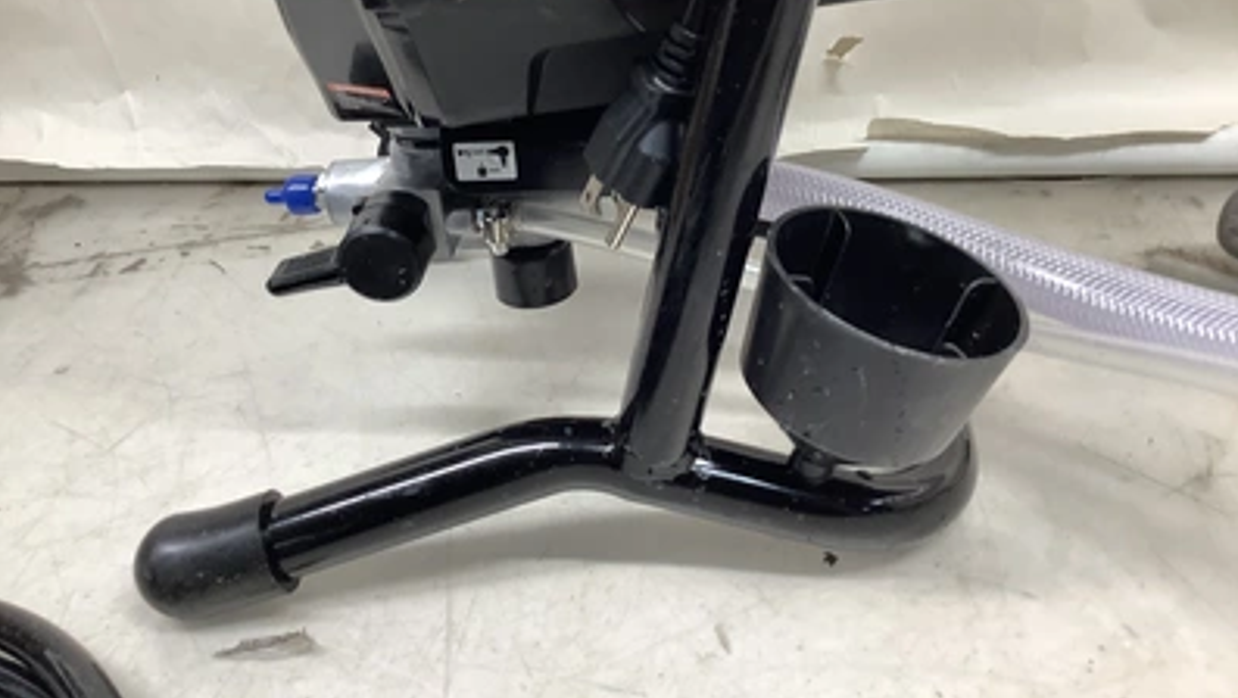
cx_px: 621
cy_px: 246
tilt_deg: -26.4
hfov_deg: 58.0
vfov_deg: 34.5
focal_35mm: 34
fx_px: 1117
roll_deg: +5.5
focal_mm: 3.3
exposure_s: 1/60
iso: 80
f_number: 2.4
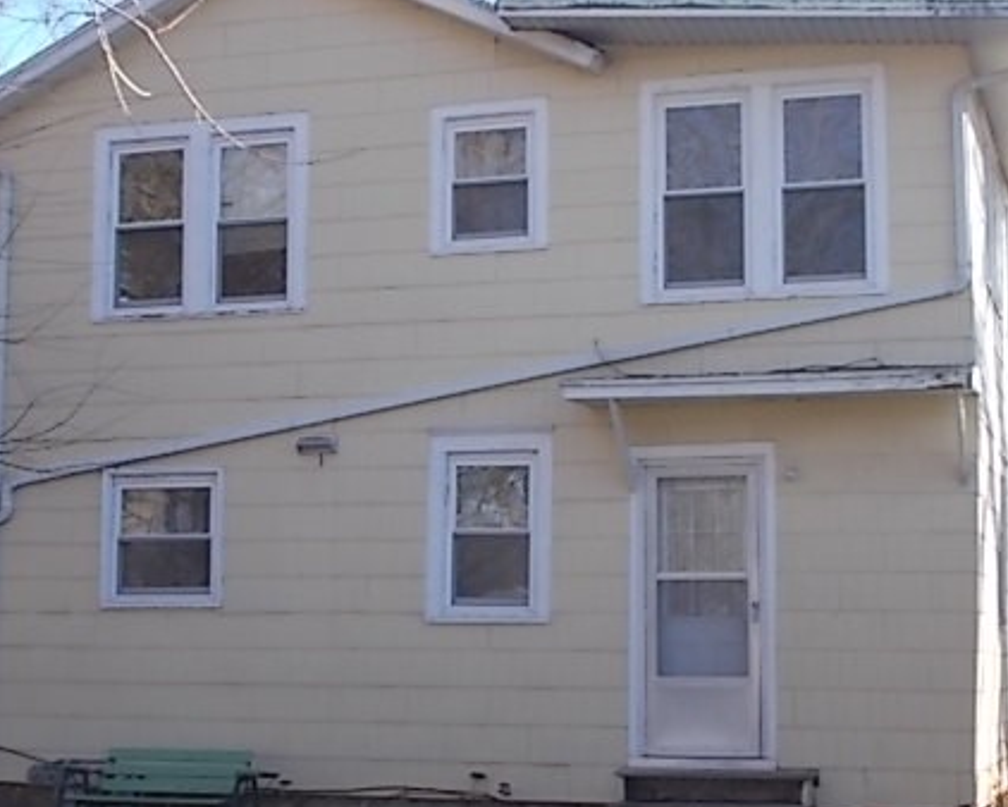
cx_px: 418
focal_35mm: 74
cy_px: 418
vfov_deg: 20.7
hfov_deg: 25.7
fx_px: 2209
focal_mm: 9
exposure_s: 1/160
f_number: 4.5
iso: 80
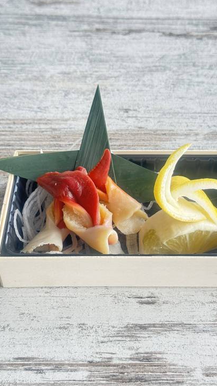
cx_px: 128
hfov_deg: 22.6
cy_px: 194
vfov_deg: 39.2
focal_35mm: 53
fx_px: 542
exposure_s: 1/159
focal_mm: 6.76
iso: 64
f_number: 1.78
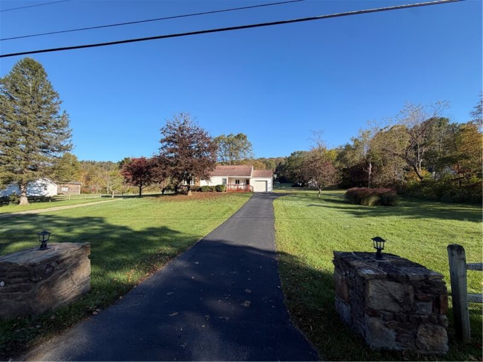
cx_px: 242
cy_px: 181
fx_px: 195
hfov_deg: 102.1
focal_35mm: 14
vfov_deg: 85.7
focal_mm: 2.22
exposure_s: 1/770
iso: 40
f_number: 2.2
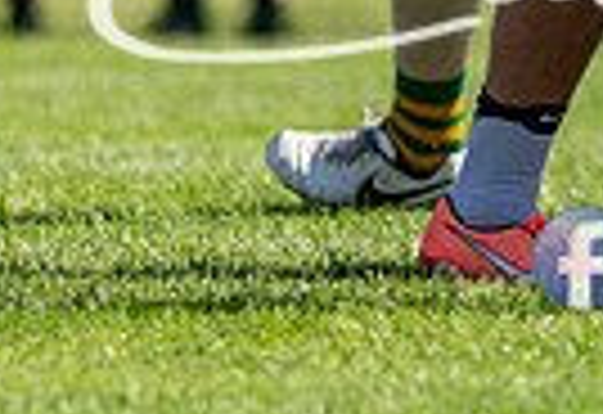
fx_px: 37595
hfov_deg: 0.9
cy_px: -354
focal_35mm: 2224
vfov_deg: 0.6
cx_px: 1039
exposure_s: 1/2500
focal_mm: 300
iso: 140
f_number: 2.8
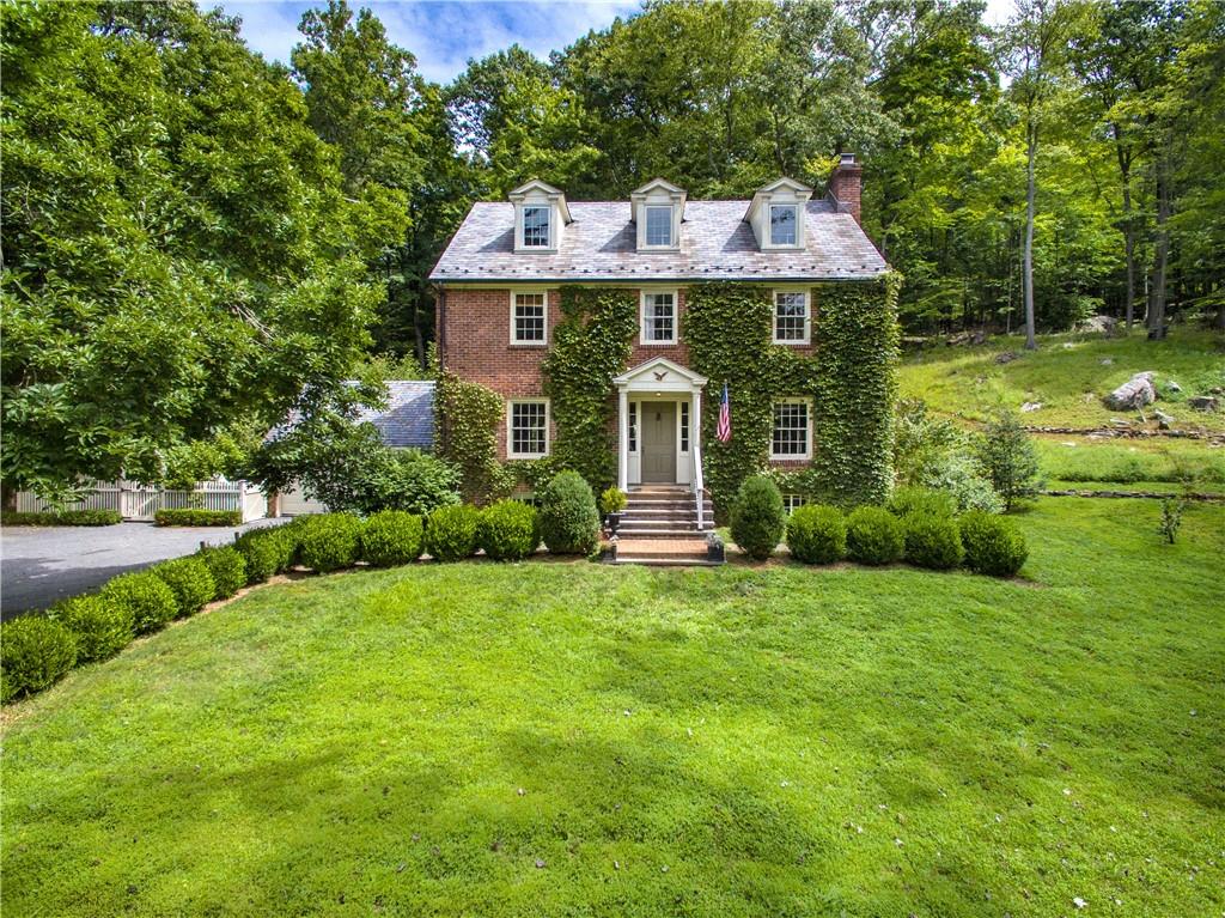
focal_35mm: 20
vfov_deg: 65.9
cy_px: 459
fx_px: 707
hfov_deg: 81.8
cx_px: 612
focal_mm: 3.61
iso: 100
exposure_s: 1/1250
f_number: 2.8
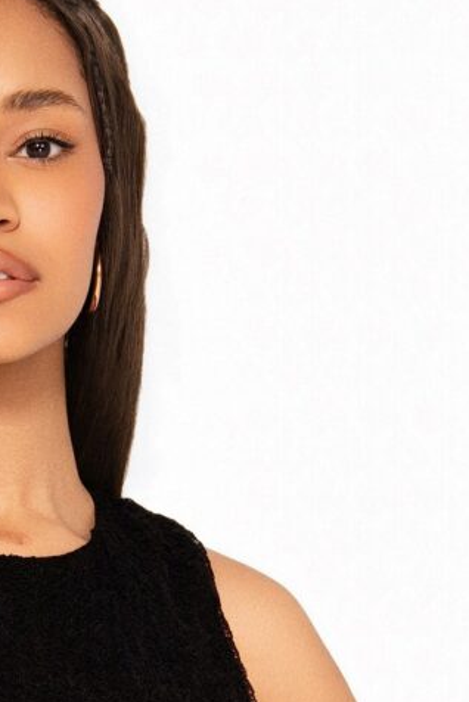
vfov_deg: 8.5
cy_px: 985
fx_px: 4644
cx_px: -46
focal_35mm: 238
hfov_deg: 5.8
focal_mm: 63
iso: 100
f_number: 9
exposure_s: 1/160
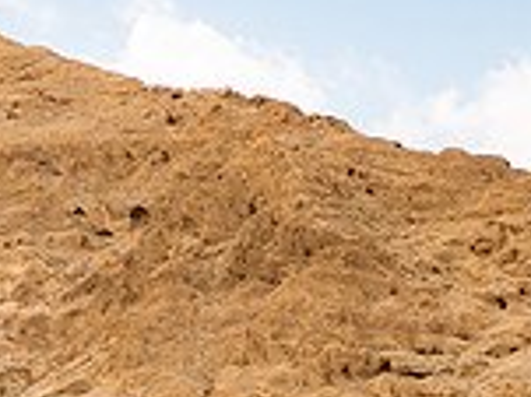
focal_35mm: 158
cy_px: 555
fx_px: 2422
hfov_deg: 12.5
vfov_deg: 9.2
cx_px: 218
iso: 200
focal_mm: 55
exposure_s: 1/1600
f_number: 2.8
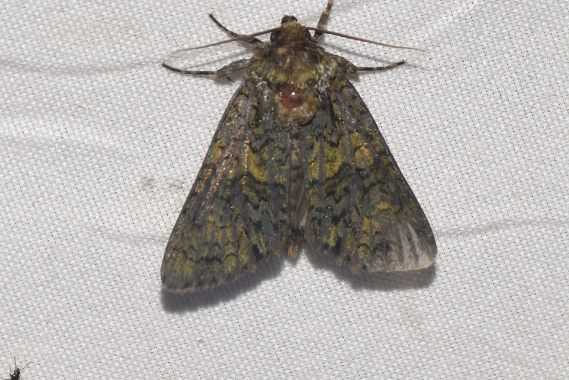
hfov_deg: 9.8
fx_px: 3319
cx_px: 284
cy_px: 190
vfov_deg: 6.5
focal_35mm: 210
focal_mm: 140
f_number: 13
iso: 100
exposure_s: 1/60
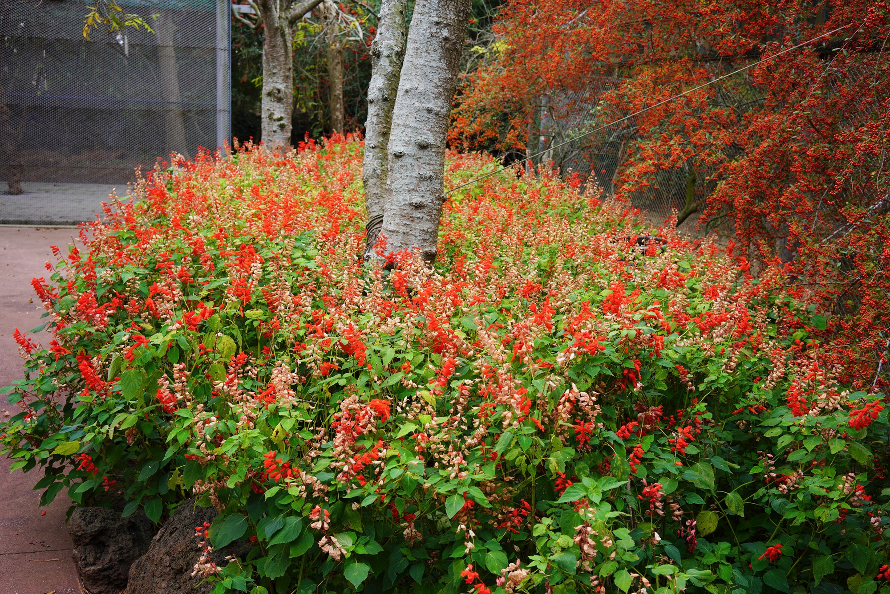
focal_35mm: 35
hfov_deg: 54.4
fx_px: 865
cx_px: 445
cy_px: 297
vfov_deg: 37.9
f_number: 6.3
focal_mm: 35
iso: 200
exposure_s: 1/100
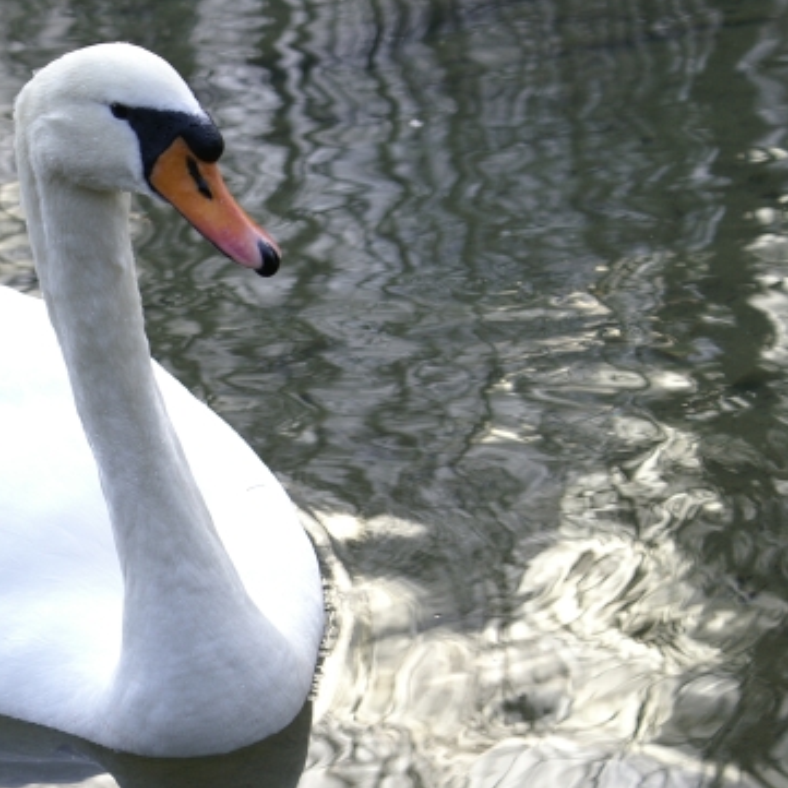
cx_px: 177
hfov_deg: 11.8
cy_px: 427
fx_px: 3812
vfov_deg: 11.8
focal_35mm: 148
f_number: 7.1
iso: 100
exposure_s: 1/40
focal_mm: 60
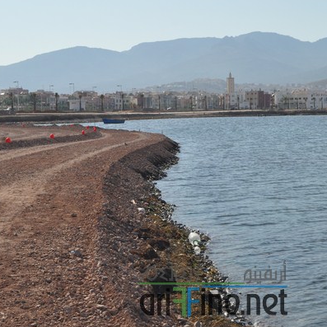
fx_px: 876
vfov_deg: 21.1
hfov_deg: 21.1
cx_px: 213
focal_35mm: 82
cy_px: 164
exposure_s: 1/500
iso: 200
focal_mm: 40
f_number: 11
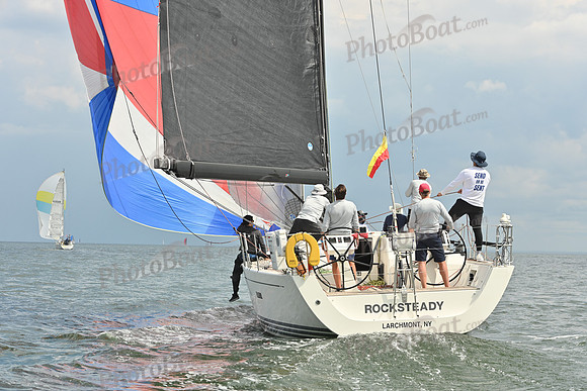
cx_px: 294
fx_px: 1468
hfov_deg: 22.6
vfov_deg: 15.2
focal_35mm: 90
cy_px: 196
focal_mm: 90
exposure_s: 1/1600
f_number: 8
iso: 320
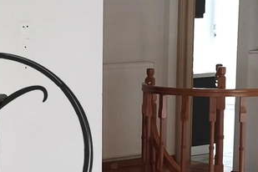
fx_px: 903
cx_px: 3
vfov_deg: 10.8
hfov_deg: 16.0
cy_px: 175
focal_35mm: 126
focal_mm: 4.94
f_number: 1.5
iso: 640
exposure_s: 1/50
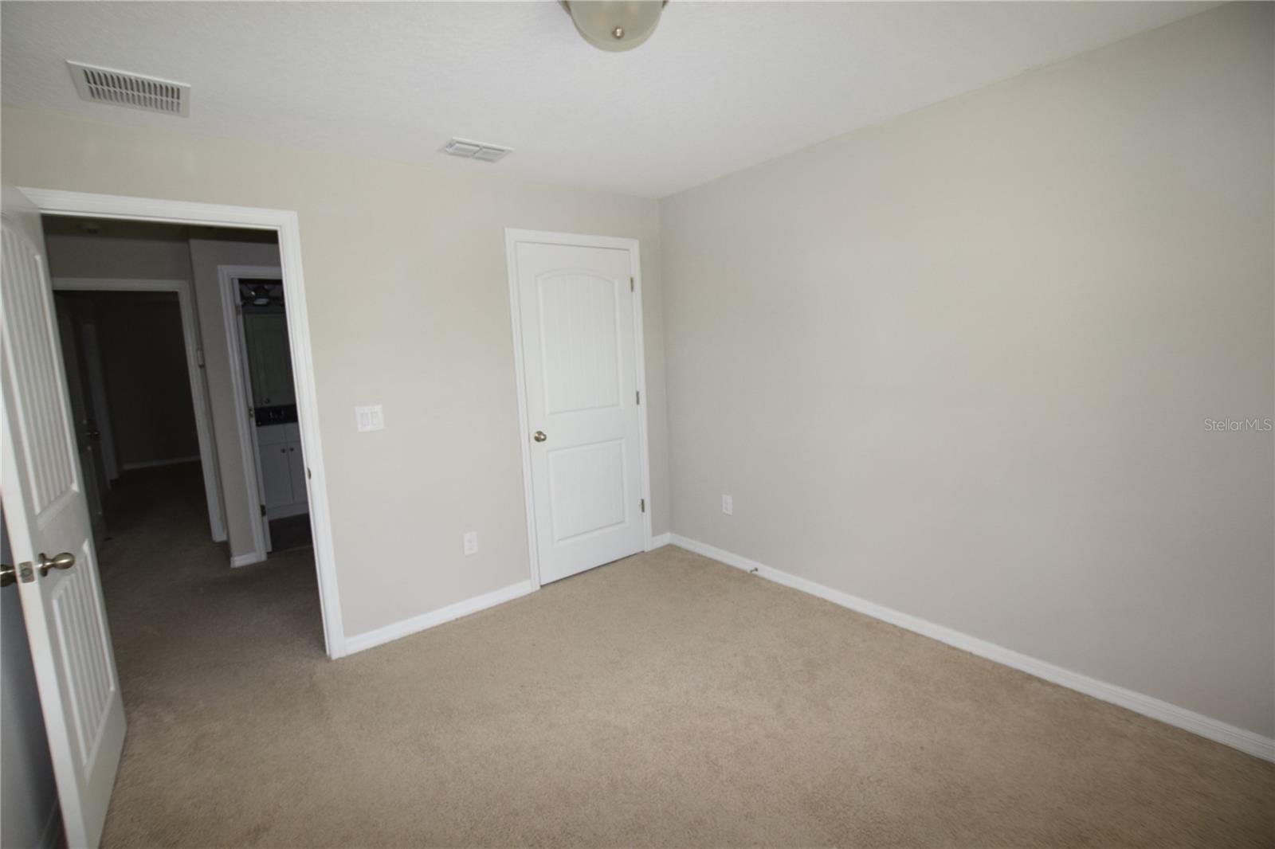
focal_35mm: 15
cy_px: 424
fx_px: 531
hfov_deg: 100.4
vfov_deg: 77.3
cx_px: 638
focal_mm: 10
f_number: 5
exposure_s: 1/100
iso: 800
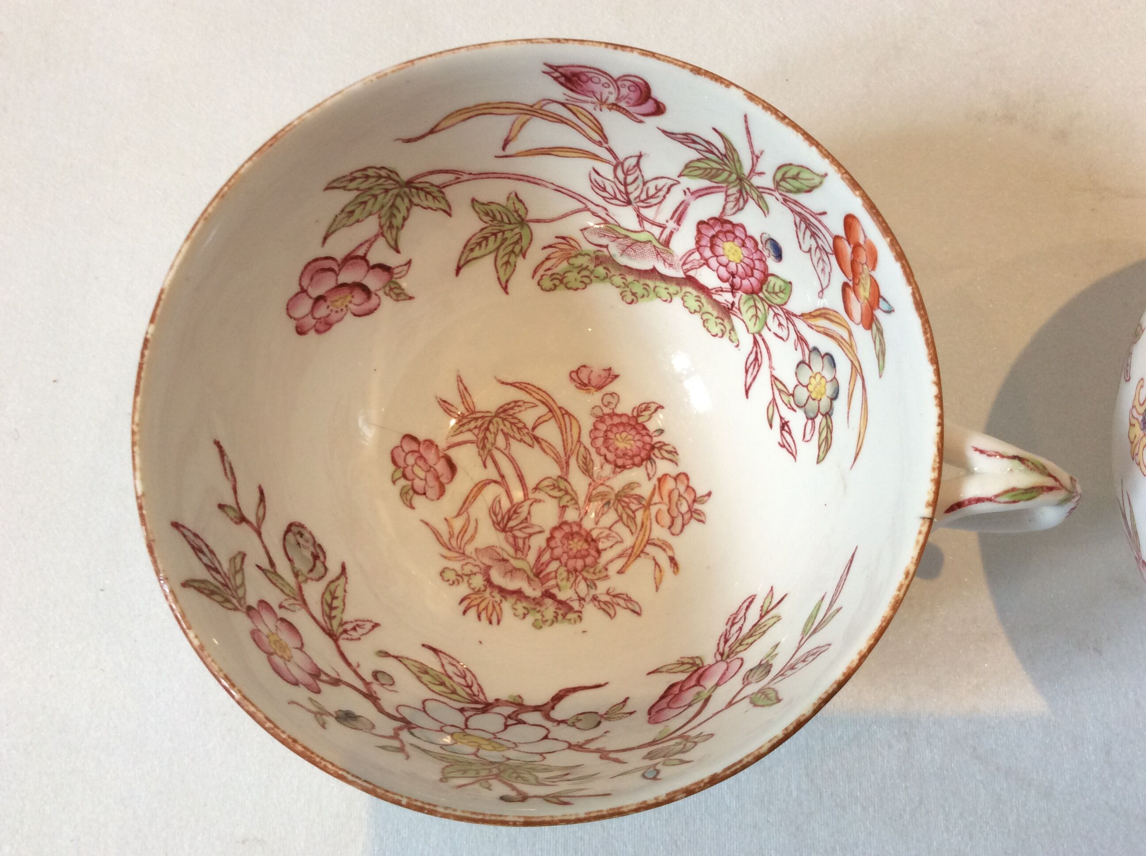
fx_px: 1058
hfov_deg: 56.9
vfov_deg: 44.1
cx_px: 573
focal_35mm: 32
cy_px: 428
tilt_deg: -77.2
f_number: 2.4
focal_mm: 3.3
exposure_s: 1/25
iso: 64
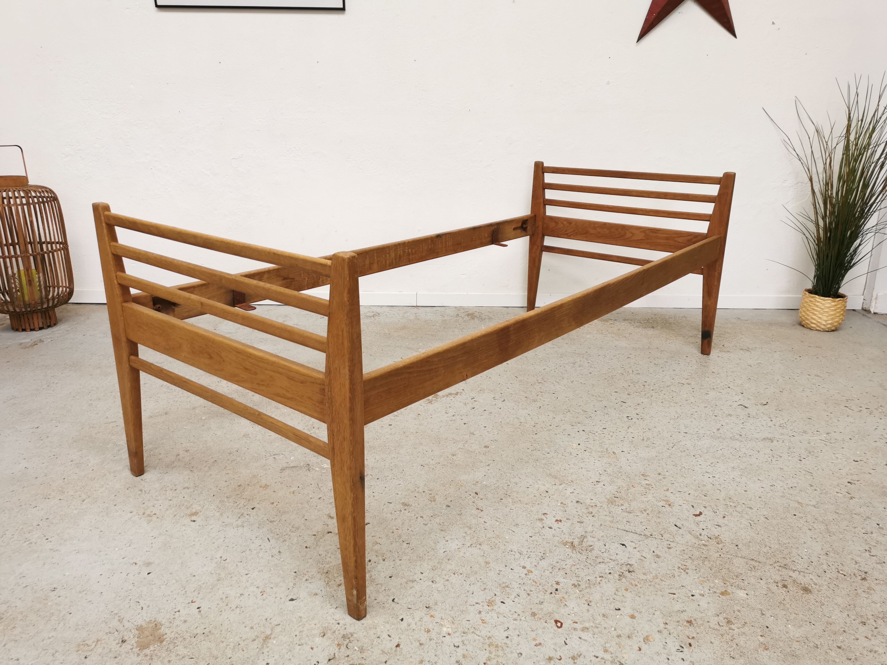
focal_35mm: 27
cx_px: 444
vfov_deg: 51.4
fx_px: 692
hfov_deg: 65.3
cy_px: 332
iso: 200
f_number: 1.8
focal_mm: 5.58
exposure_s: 1/50
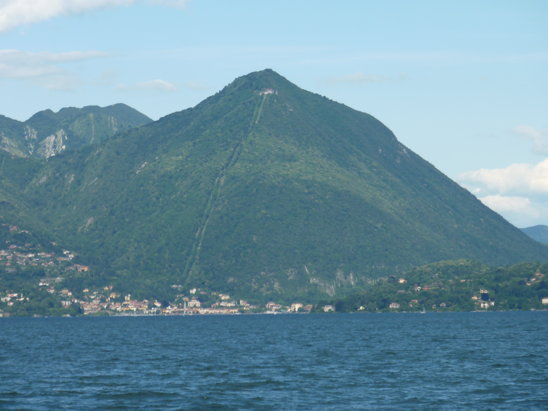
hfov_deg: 11.6
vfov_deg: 8.7
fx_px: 2691
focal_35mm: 170
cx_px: 273
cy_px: 205
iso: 80
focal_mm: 27.8
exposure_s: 1/500
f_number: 4.5
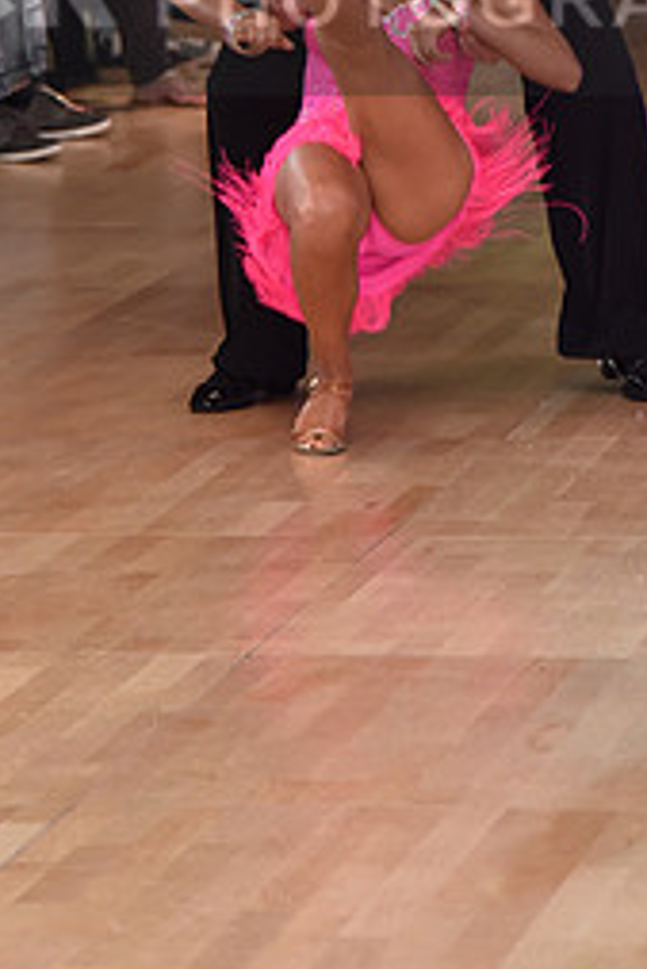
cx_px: 389
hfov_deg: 5.0
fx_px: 7403
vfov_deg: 7.5
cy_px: -31
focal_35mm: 275
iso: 1600
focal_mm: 120
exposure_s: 1/250
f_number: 5
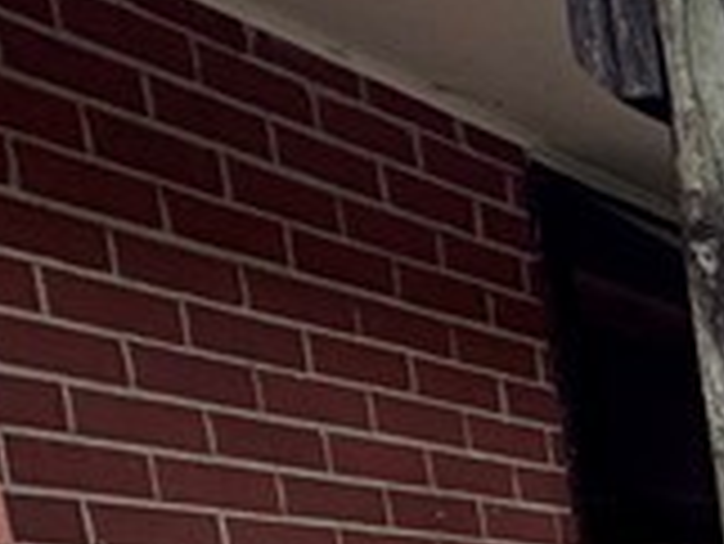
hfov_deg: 14.2
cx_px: 1767
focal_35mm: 89
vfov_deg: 13.8
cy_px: 1119
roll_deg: +1.2
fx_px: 1863
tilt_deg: -13.2
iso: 40
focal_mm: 2.22
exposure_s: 1/126
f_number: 2.2
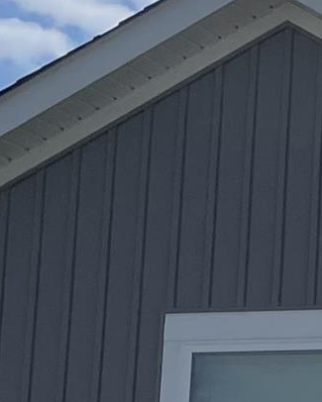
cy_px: 319
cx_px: 1085
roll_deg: +1.2
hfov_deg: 6.9
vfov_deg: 10.0
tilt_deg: +10.2
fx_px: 2286
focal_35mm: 192
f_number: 1.6
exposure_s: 1/9091
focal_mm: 4.2
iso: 32
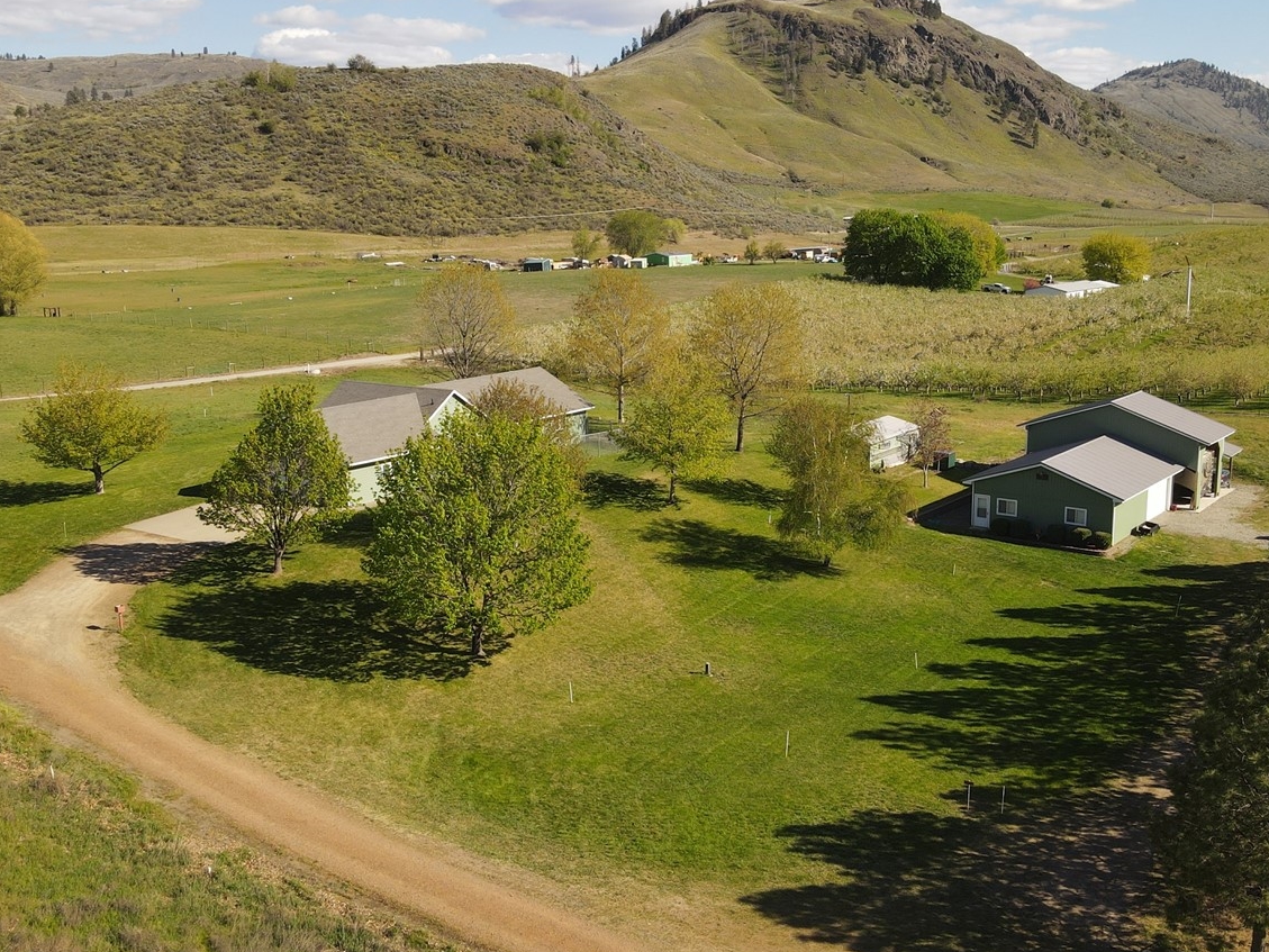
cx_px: 699
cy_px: 488
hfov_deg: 53.9
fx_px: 1247
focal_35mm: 34
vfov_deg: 41.8
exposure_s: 1/500
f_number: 2.8
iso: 100
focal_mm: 4.5
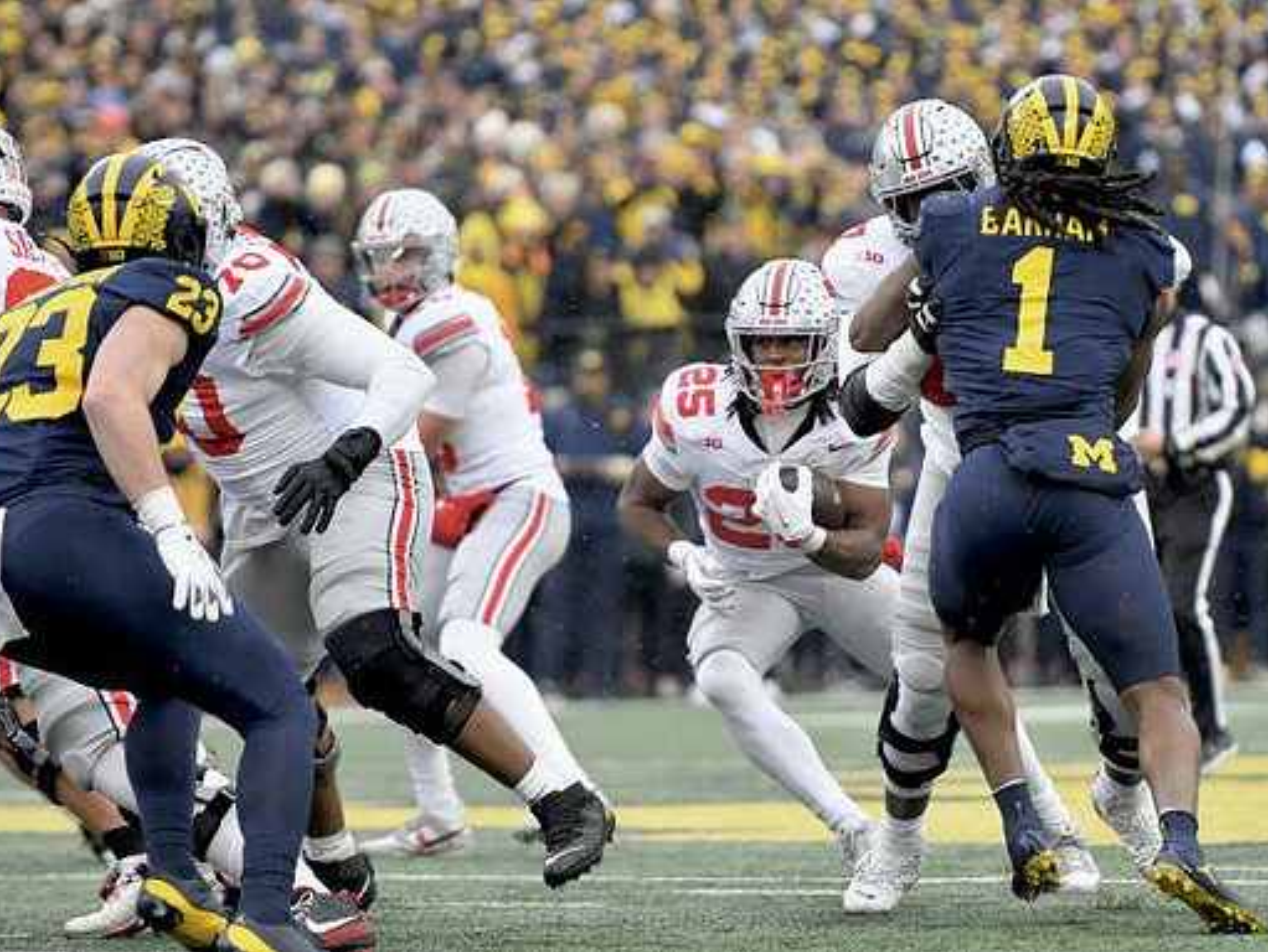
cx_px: 687
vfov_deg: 4.6
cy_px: 476
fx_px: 11987
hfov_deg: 6.1
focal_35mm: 327
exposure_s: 1/1000
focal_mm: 200
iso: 800
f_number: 2.8
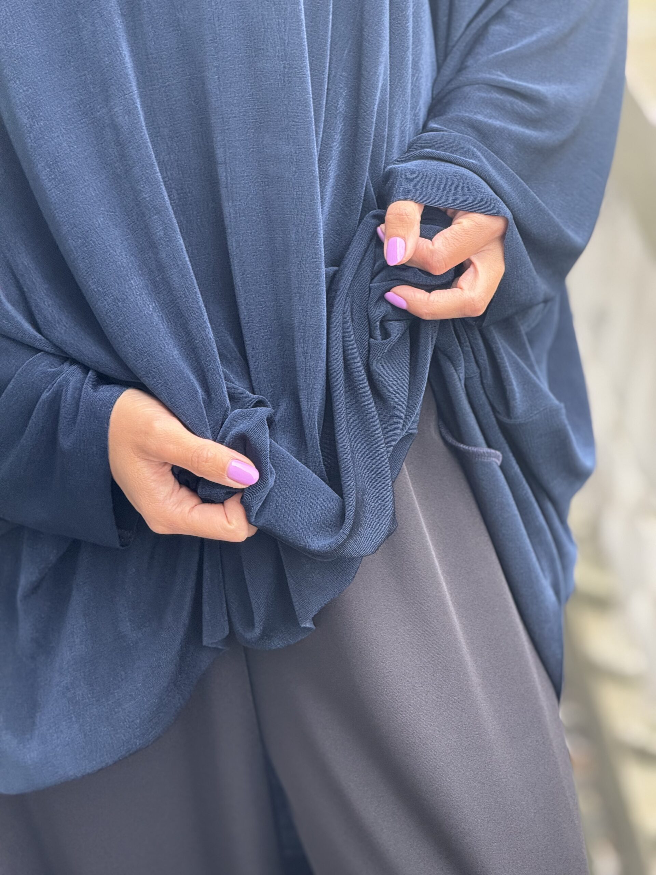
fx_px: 3032
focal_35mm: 120
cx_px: 328
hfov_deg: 12.3
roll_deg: +2.5
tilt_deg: -18.2
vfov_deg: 16.4
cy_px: 438
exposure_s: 1/99
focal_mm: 15.66
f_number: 2.8
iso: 80
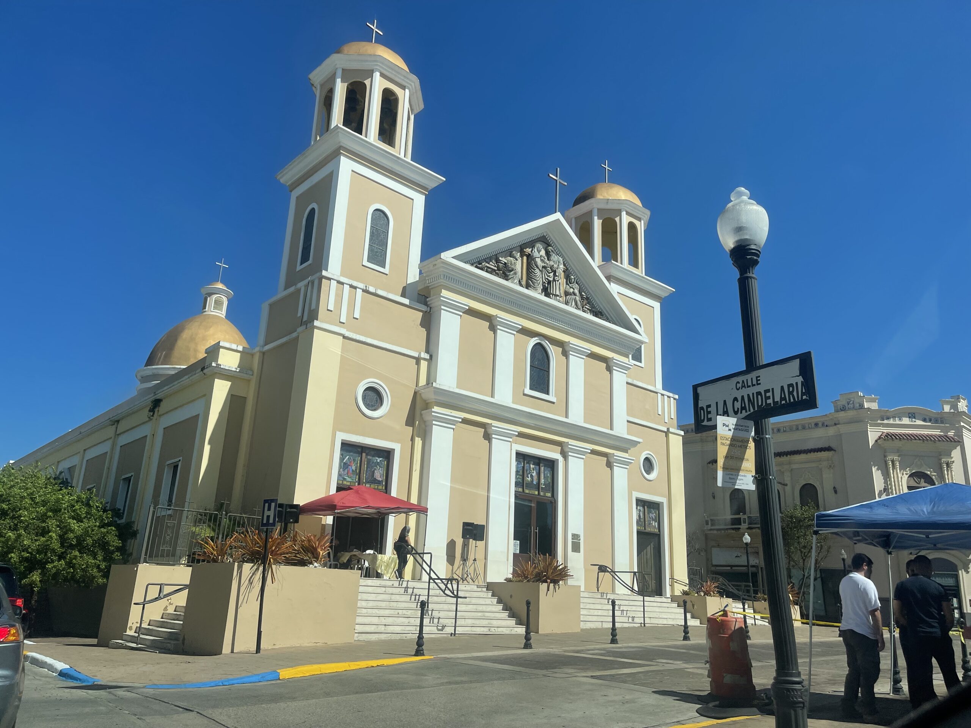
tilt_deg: +19.3
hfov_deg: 69.4
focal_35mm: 25
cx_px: 486
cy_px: 364
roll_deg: -0.6
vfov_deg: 54.9
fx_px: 701
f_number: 1.6
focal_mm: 5.1
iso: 32
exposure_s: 1/10000
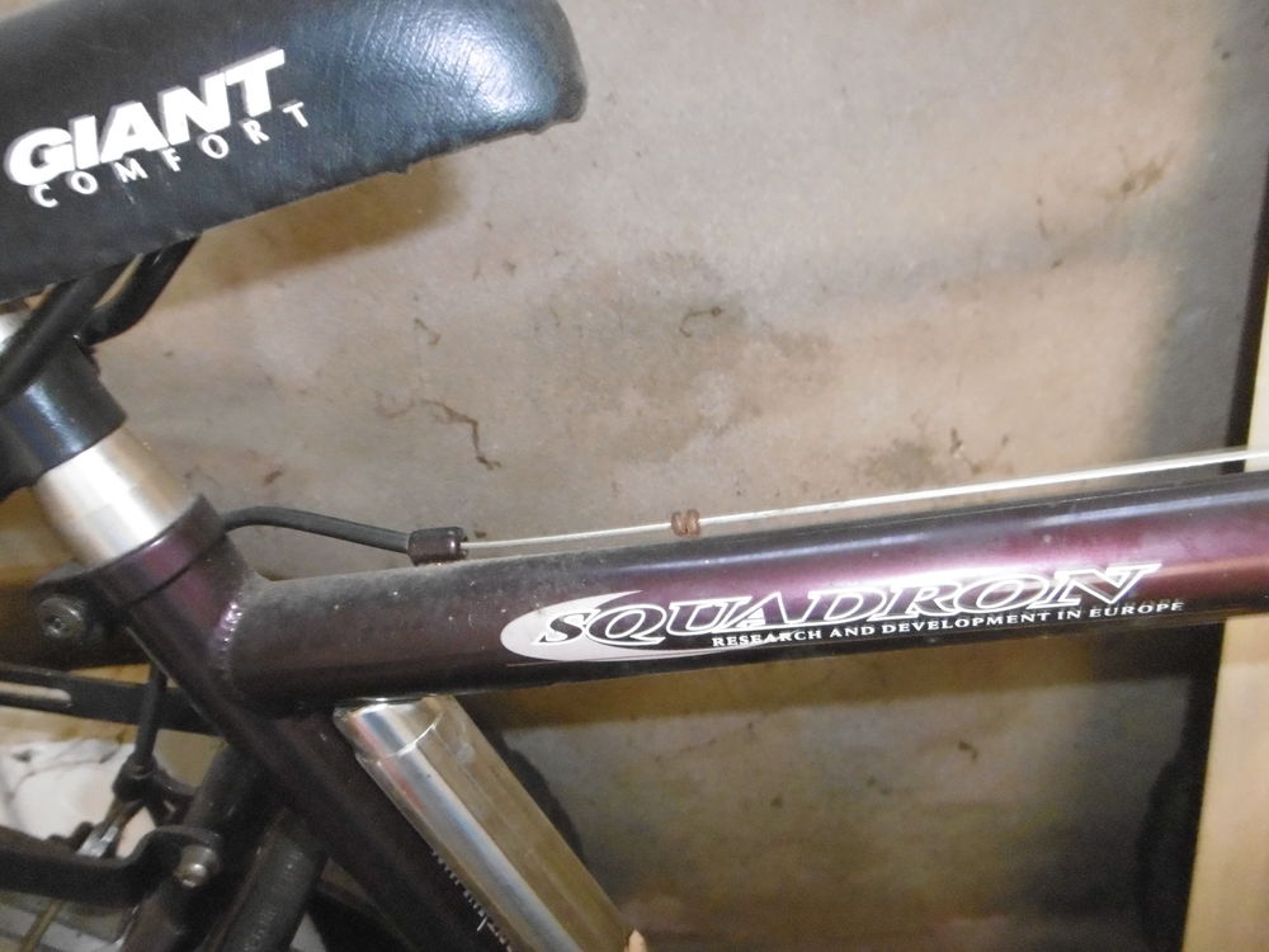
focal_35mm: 24
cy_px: 476
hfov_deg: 71.6
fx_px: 880
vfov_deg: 56.8
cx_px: 634
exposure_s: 1/5
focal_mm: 4.3
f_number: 3.1
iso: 800
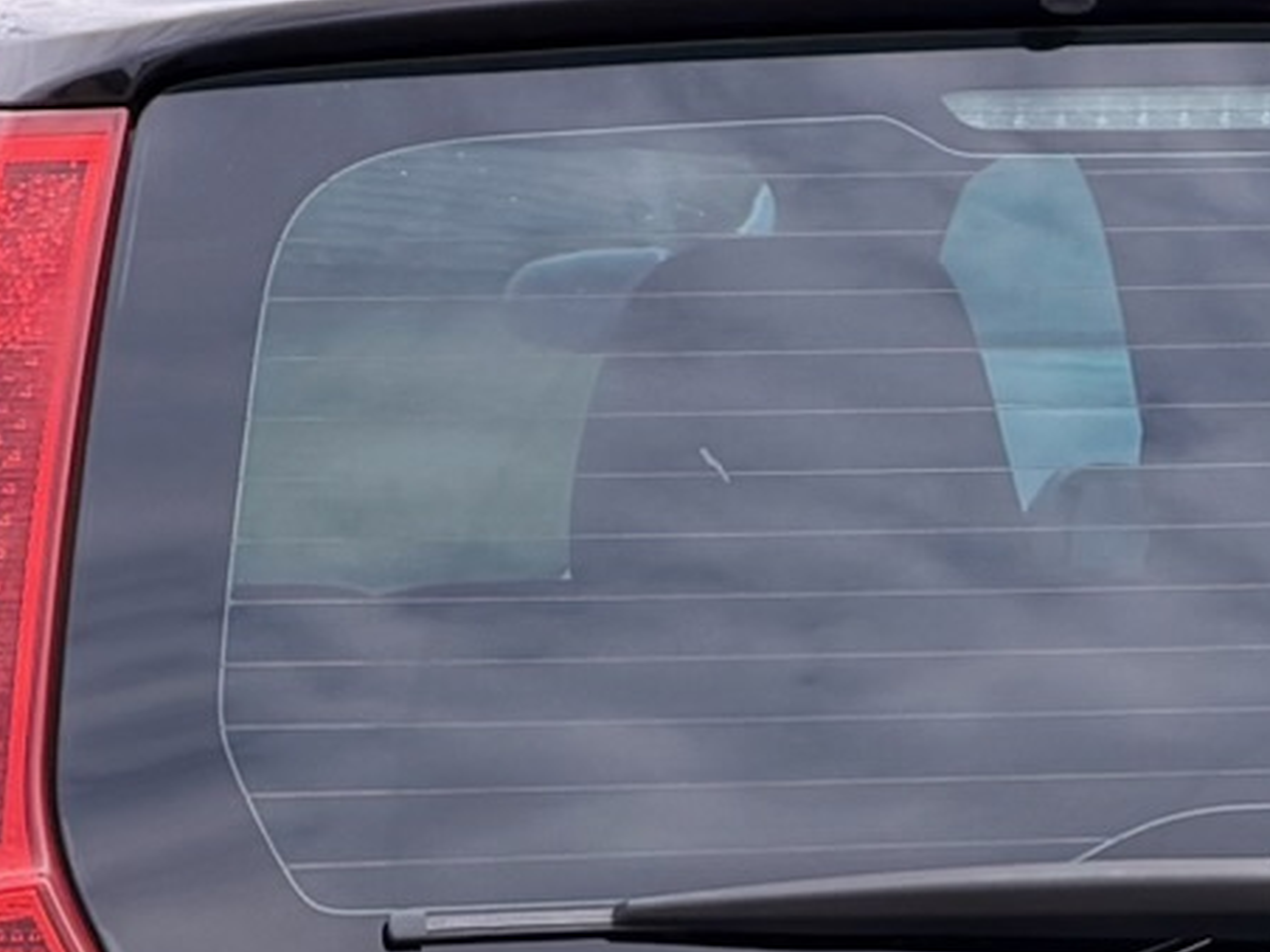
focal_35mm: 453
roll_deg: +0.0
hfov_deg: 4.4
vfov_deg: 3.3
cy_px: 1365
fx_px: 16620
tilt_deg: -4.9
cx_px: 407
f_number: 2.8
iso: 50
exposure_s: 1/276
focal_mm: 16.89
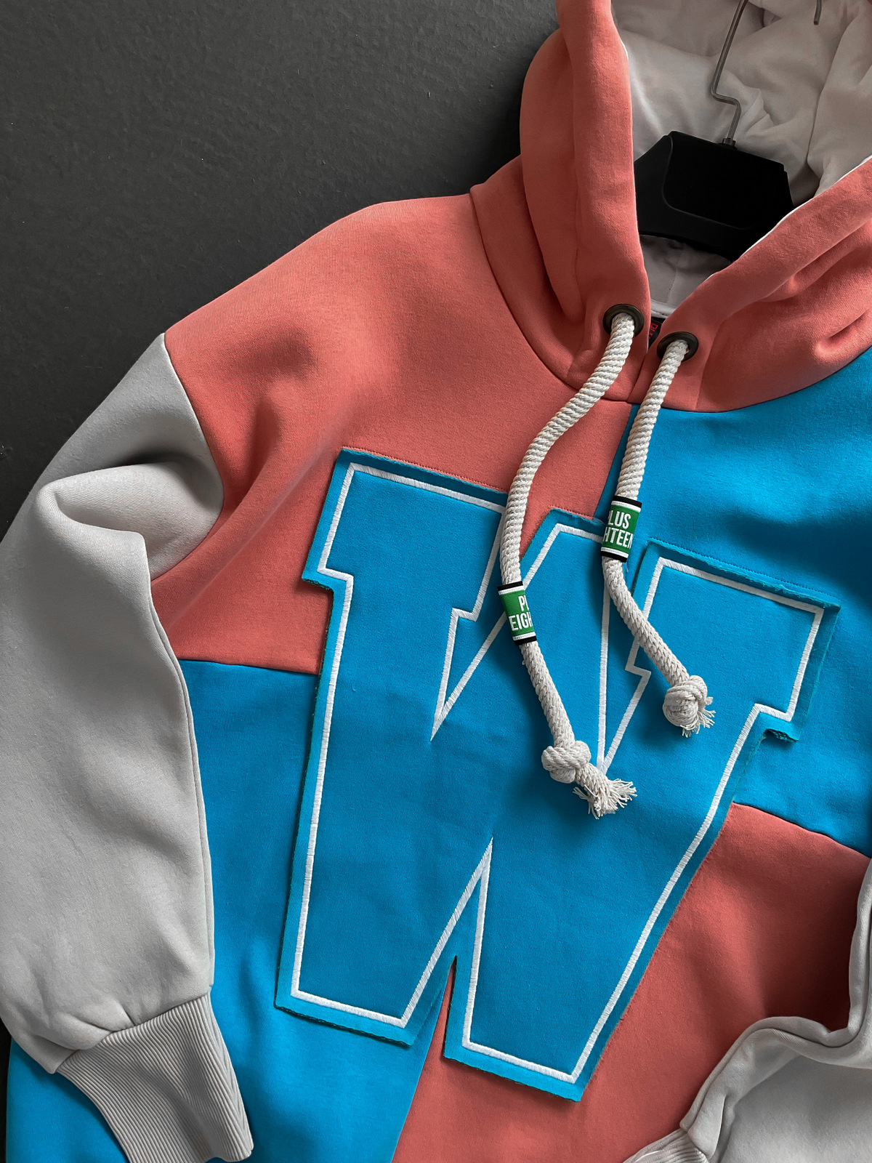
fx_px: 974
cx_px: 436
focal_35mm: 29
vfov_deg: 61.7
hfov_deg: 48.2
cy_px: 582
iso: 64
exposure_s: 1/60
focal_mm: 3
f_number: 1.8
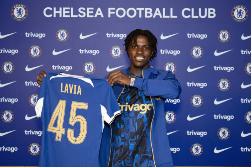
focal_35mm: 56
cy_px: 84
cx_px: 126
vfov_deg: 24.2
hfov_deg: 35.6
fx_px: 390
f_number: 4
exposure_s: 1/200
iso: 800
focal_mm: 56
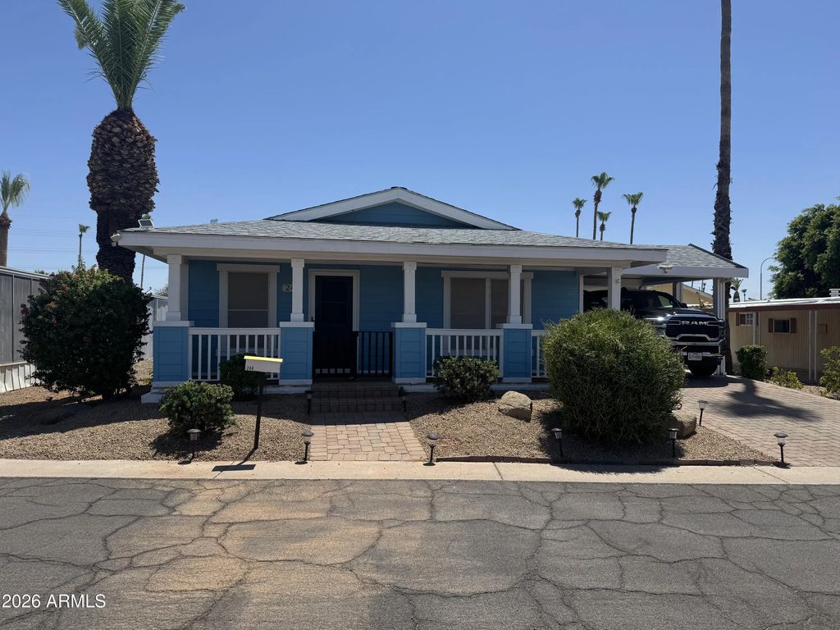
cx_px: 420
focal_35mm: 24
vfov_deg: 56.8
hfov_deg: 71.6
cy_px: 315
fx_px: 582
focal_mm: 6.76
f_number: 1.78
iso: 80
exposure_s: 1/5814
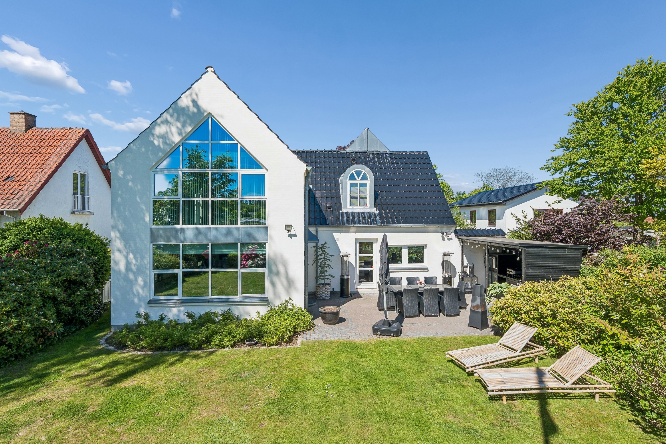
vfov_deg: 70.4
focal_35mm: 17
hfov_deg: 93.3
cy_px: 222
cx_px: 333
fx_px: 314
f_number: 10
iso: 200
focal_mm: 17
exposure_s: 1/200
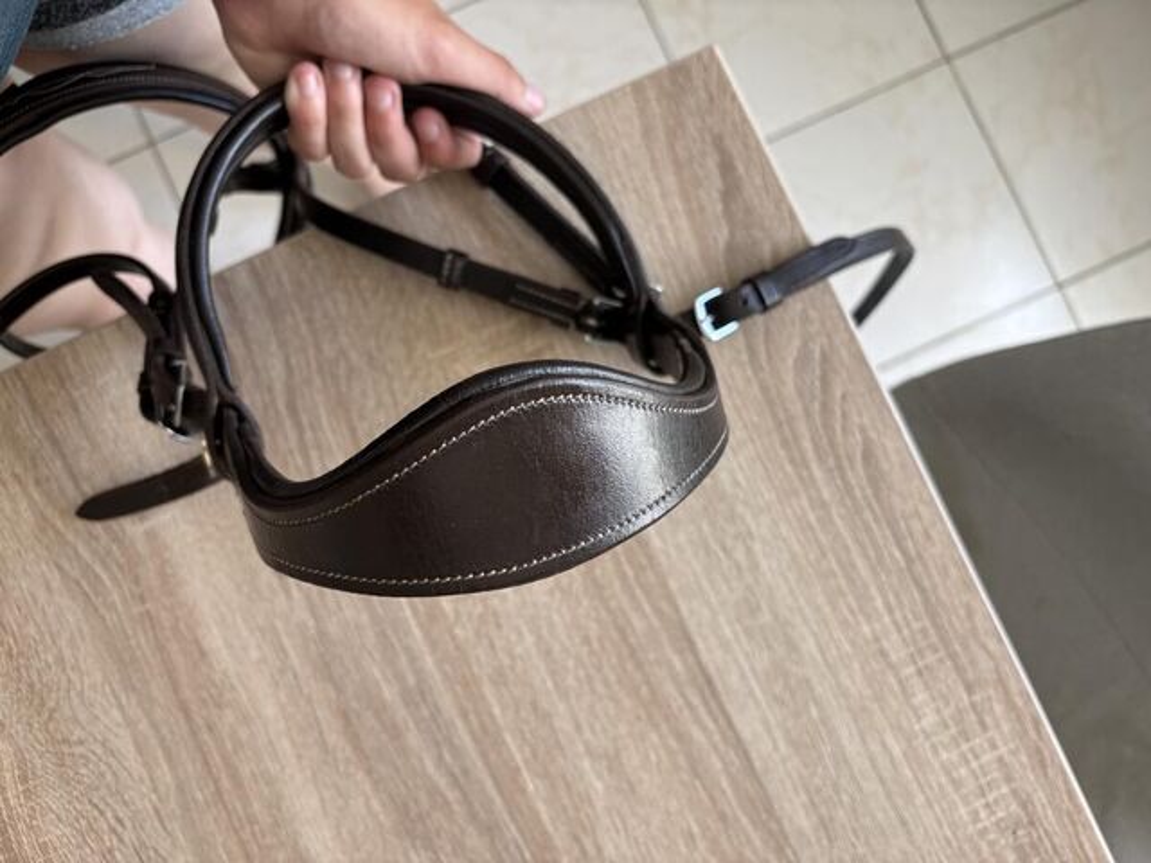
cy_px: 432
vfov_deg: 53.1
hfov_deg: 67.3
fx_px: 865
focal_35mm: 26
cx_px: 576
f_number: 1.6
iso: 100
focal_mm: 5.96
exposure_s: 1/121
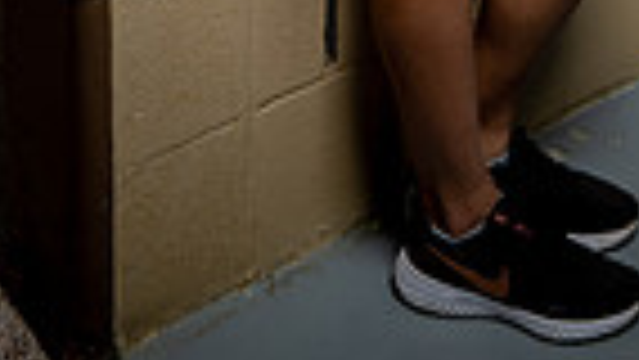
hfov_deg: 22.6
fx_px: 1576
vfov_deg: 10.3
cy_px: -630
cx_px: 518
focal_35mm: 93
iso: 320
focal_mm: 28
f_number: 5.6
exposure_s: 1/250
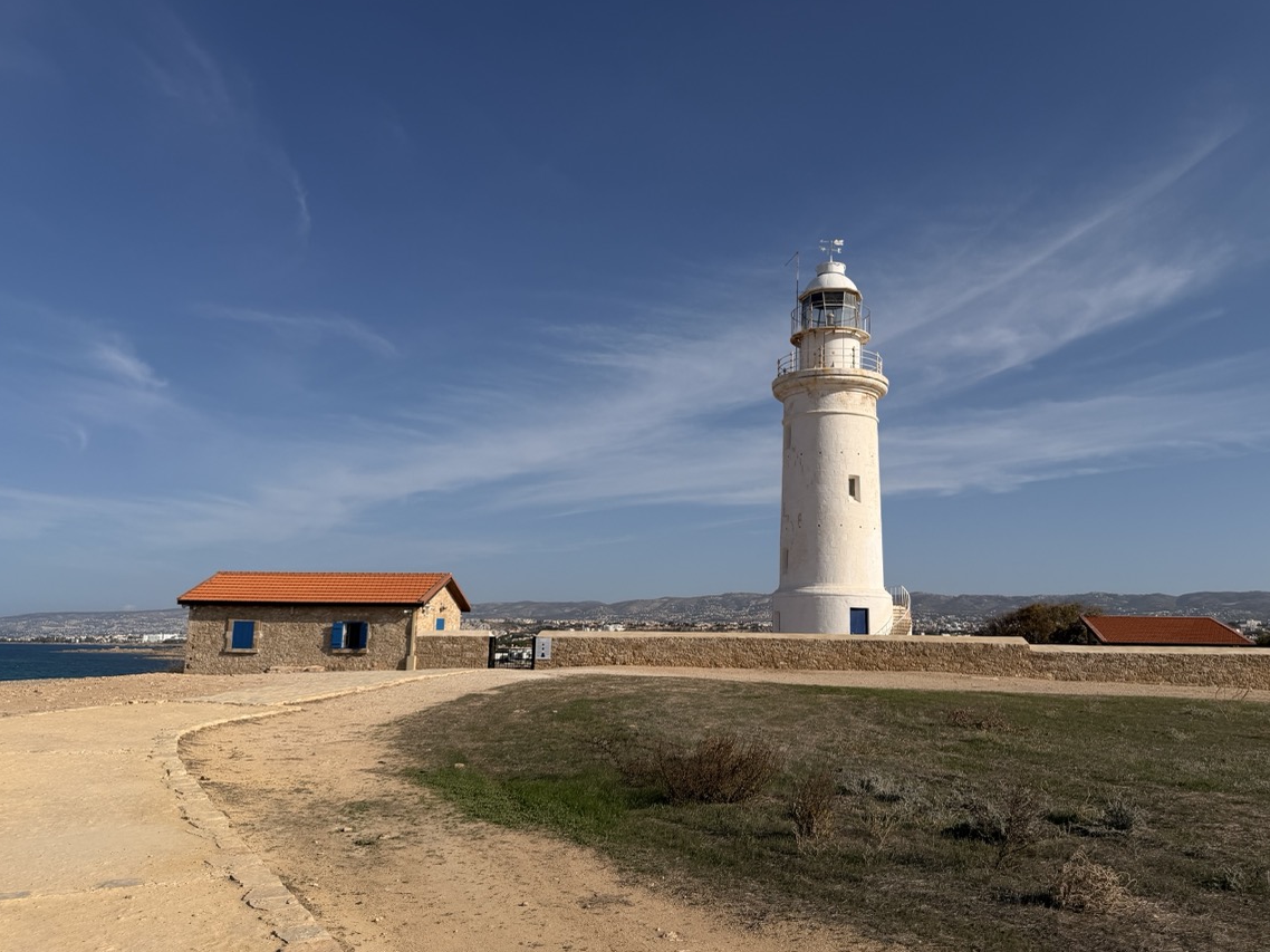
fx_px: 990
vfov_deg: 51.3
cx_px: 673
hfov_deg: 65.3
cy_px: 474
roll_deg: -2.0
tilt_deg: +13.1
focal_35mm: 27
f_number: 1.78
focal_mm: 6.76
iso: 80
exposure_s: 1/11905
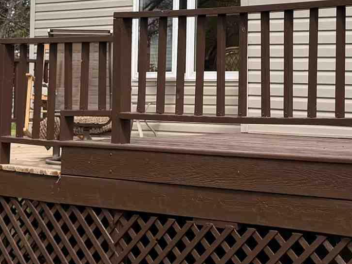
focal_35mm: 102
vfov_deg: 14.4
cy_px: 37
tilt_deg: +2.5
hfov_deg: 19.2
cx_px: 225
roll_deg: -1.2
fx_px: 1037
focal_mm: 6.76
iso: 80
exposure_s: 1/2415
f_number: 1.78
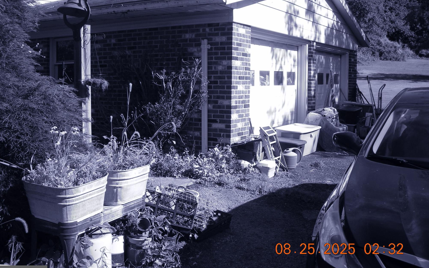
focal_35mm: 41
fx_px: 479
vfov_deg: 31.2
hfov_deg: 48.2
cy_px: 119
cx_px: 212
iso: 50
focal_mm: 6.3
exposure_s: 1/434
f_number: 3.2
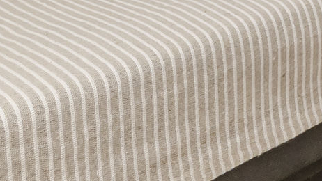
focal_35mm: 95
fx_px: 811
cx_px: 696
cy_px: -353
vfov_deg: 9.8
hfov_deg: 15.9
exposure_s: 1/100
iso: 250
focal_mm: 10
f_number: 8
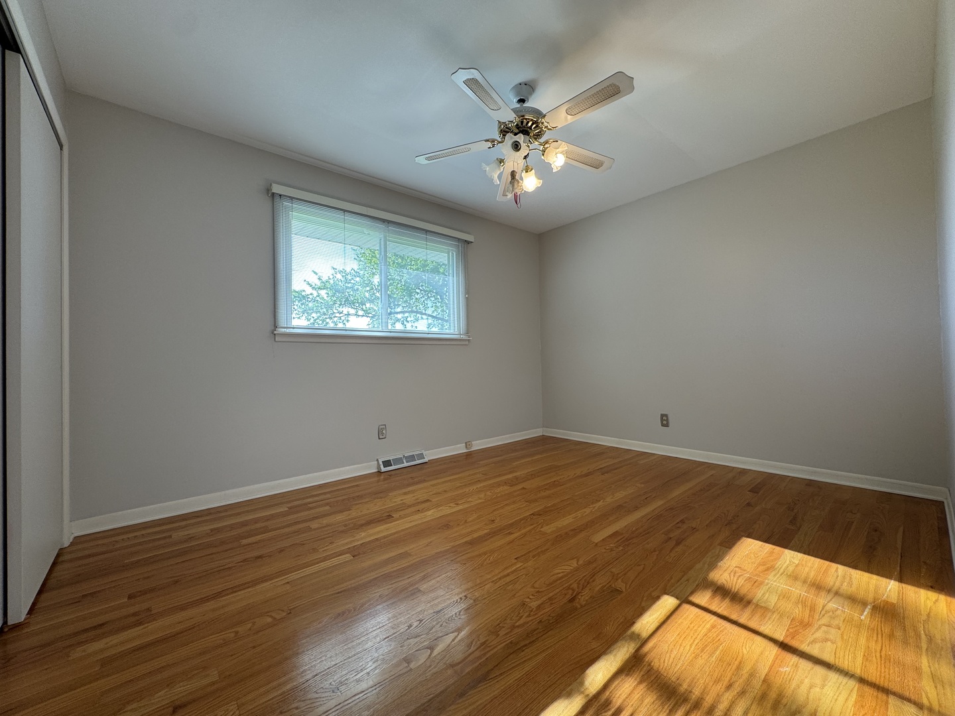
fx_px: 386
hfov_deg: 102.1
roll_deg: +0.8
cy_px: 358
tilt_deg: +0.4
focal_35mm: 14
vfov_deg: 85.7
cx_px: 478
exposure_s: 1/120
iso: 64
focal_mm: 2.22
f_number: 2.2
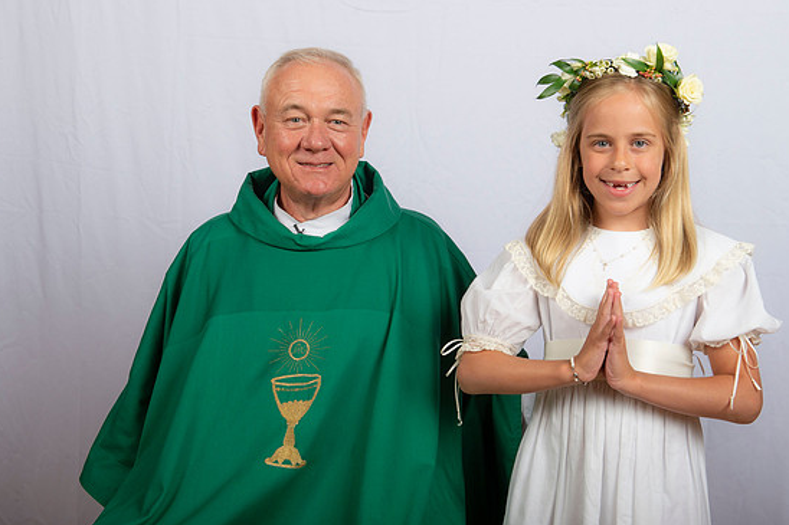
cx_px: 397
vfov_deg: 24.6
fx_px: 1205
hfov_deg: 36.3
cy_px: 276
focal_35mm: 55
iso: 320
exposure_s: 1/200
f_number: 8
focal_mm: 52
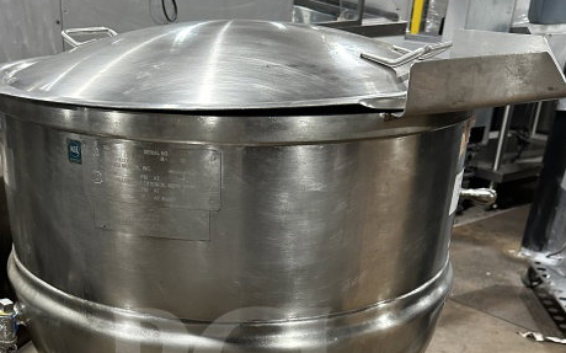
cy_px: 405
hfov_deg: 44.1
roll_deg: -3.6
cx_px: 220
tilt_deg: -31.8
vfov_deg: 26.0
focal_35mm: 45
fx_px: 694
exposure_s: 1/60
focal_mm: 6.86
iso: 400
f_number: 1.78
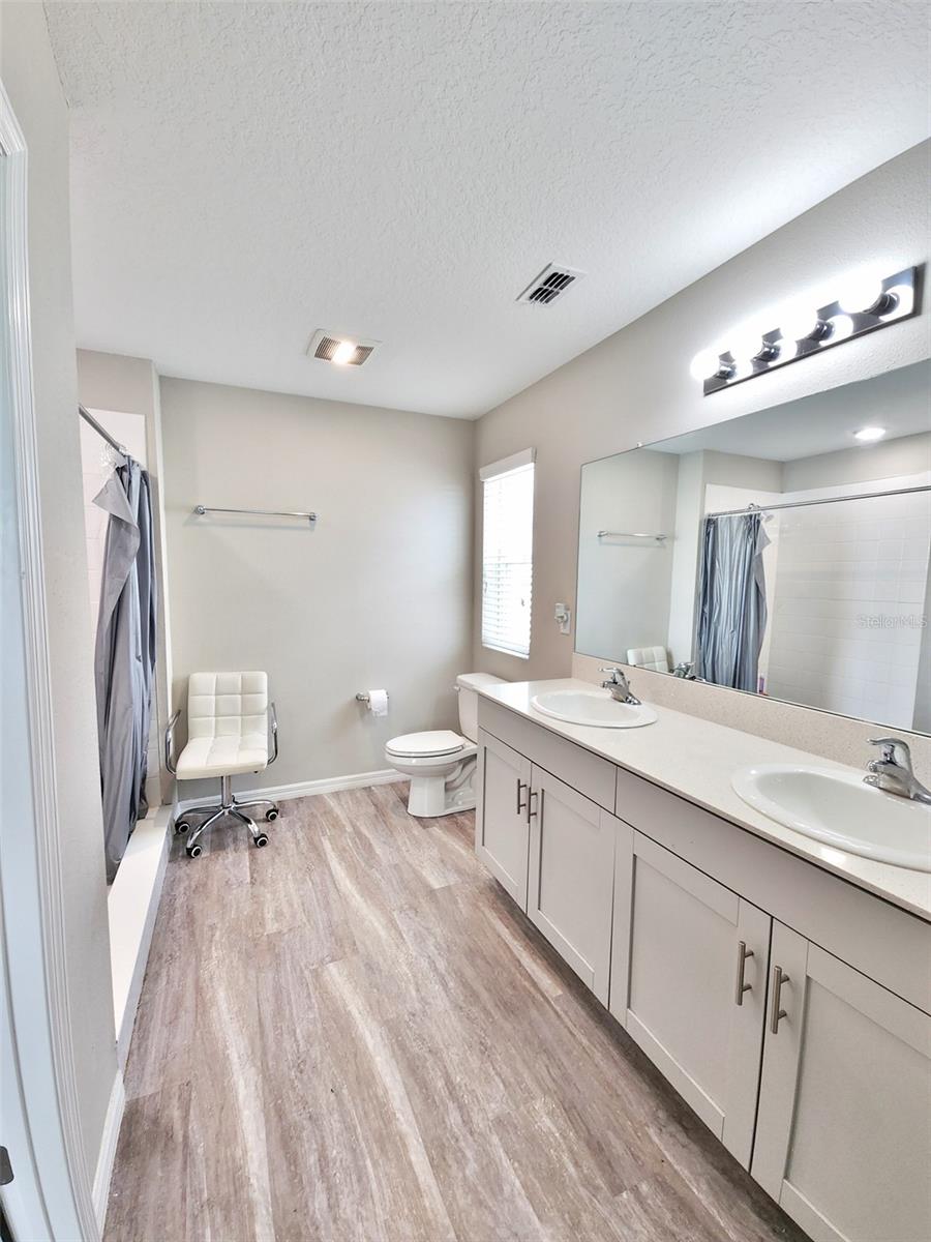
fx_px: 466
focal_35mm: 13
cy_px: 621
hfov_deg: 89.9
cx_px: 466
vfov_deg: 106.2
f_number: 2.2
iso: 64
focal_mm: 2.2
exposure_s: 1/60
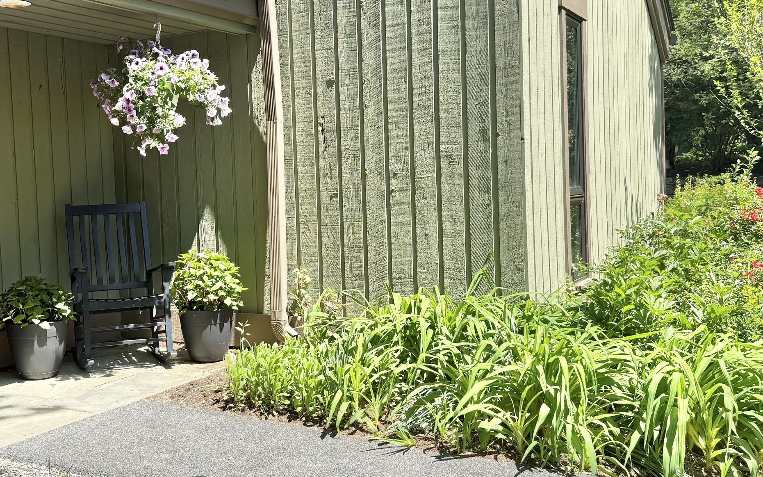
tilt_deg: -1.5
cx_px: 251
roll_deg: +2.3
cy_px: 215
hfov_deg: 46.4
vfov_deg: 30.5
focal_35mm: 42
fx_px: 873
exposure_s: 1/1770
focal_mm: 6.76
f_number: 1.78
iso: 80
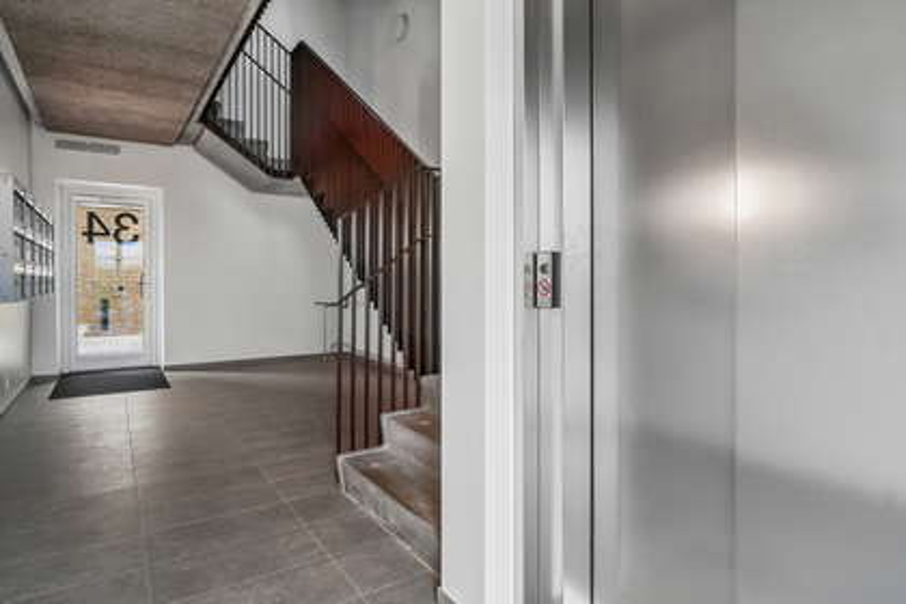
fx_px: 491
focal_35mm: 20
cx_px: 453
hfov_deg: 85.4
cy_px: 302
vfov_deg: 63.2
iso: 200
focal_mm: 13
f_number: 8
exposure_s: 1/160
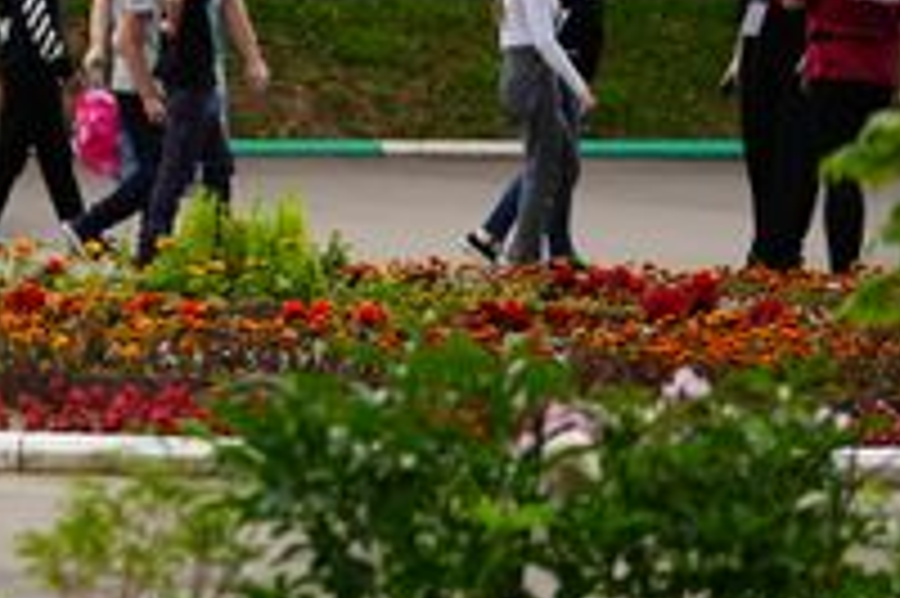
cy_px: -234
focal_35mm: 440
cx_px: -538
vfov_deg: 3.1
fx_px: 10991
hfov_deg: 4.7
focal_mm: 126
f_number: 2.8
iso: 640
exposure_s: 1/2000
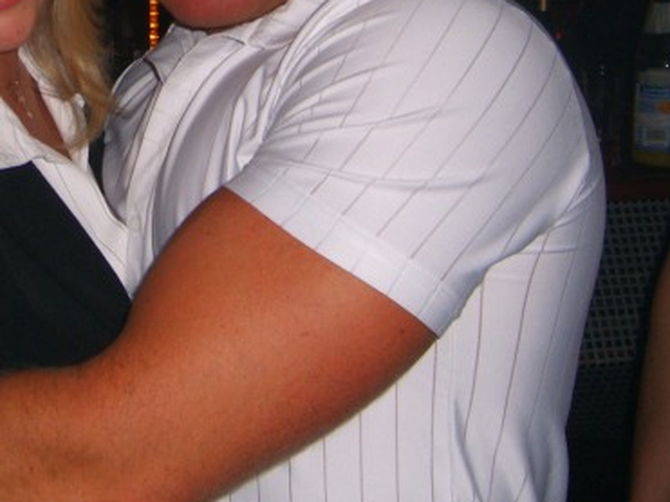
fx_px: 1587
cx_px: 87
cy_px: 2
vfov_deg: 17.6
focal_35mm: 82
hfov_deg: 23.3
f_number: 2.8
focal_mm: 7.9
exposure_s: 1/60
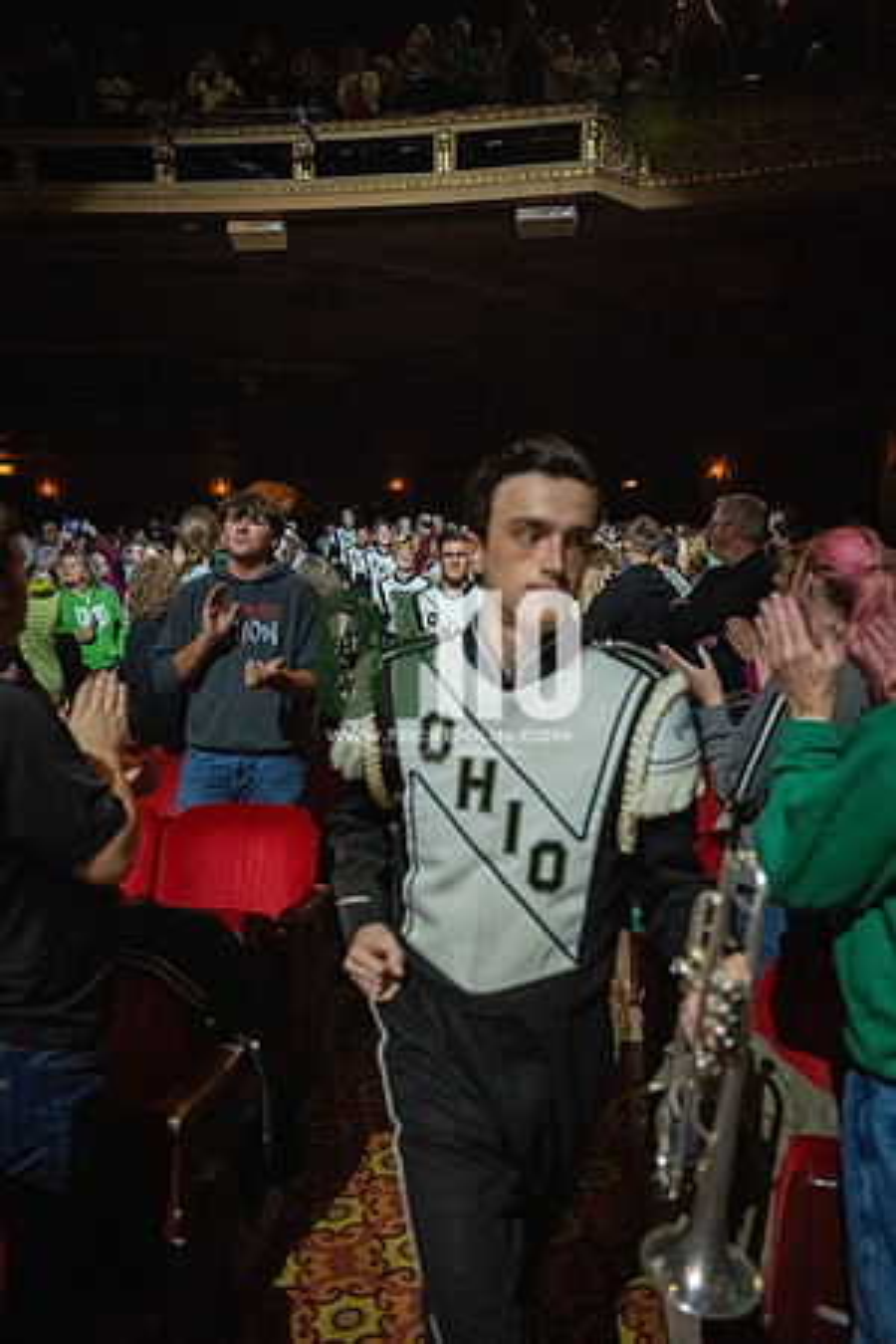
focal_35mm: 25
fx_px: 933
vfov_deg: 71.5
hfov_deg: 51.3
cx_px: 448
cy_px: 672
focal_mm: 25
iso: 12800
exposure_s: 1/500
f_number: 2.8
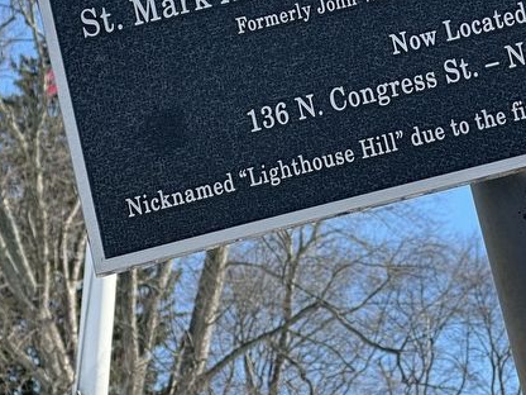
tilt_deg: +19.5
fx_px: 2249
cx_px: 488
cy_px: 30
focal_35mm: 148
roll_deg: -0.4
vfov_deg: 10.0
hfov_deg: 13.2
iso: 32
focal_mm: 9
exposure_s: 1/457
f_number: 2.8
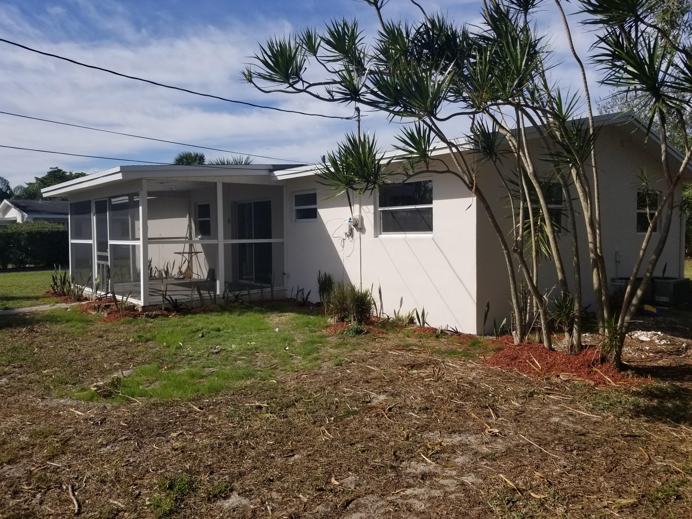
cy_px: 260
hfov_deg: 67.3
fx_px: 520
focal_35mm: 26
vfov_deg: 53.1
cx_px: 346
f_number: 1.7
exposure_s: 1/4224
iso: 50
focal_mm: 4.3
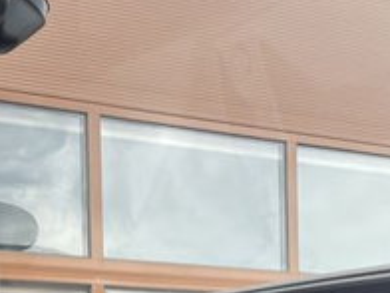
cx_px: -44
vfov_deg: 13.3
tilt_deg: -2.2
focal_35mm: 101
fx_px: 1138
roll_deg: +0.8
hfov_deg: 18.7
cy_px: 512
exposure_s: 1/268
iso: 40
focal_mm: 5.1
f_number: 1.6
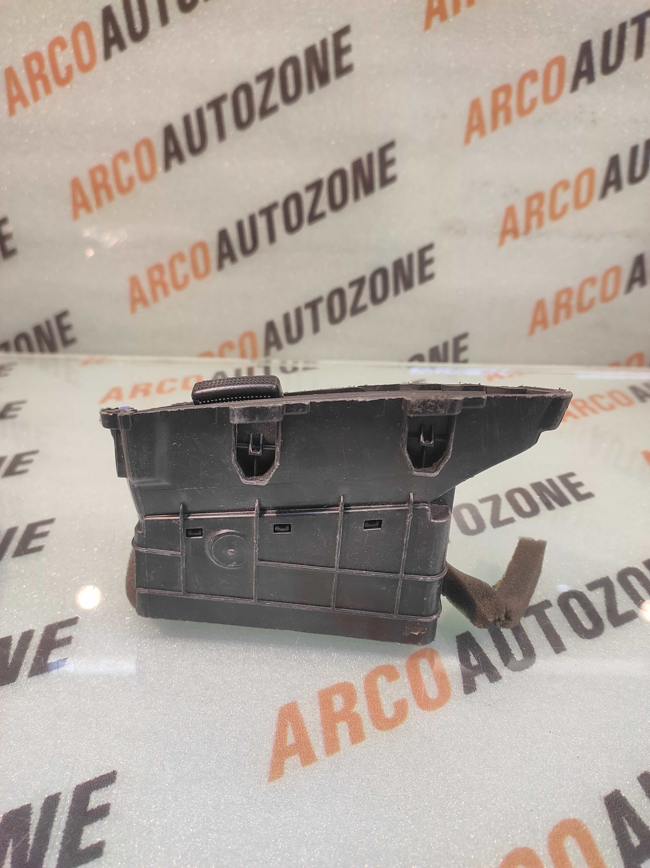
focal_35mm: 17
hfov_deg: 74.7
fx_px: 426
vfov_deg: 91.1
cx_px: 325
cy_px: 434
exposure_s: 1/33
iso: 205
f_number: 1.79
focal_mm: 4.74
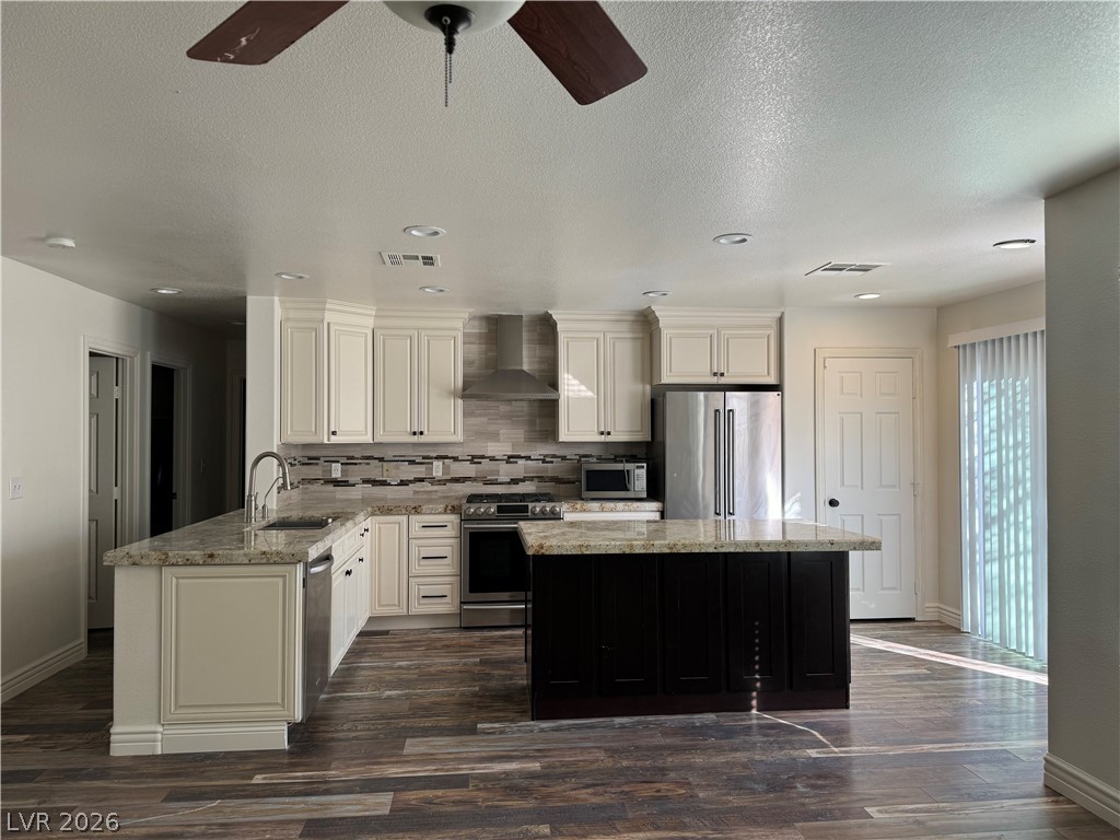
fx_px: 777
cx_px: 560
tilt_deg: +0.9
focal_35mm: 24
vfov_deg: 56.8
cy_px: 420
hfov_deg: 71.6
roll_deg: -0.1
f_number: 1.78
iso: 64
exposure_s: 1/120
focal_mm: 6.86
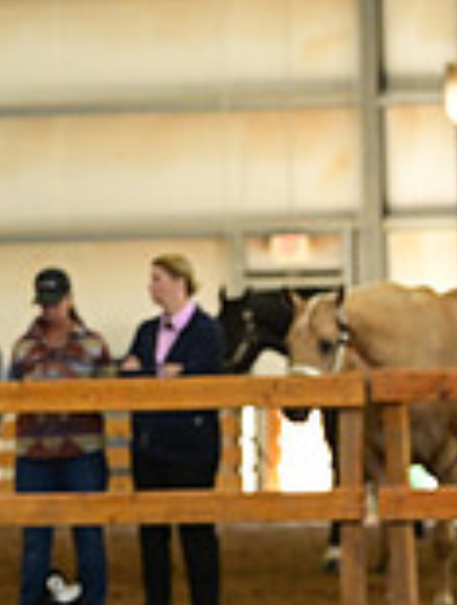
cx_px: -539
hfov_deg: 3.4
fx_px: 7678
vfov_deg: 4.5
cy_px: 470
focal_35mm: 438
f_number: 5
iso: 2500
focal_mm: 122
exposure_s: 1/200
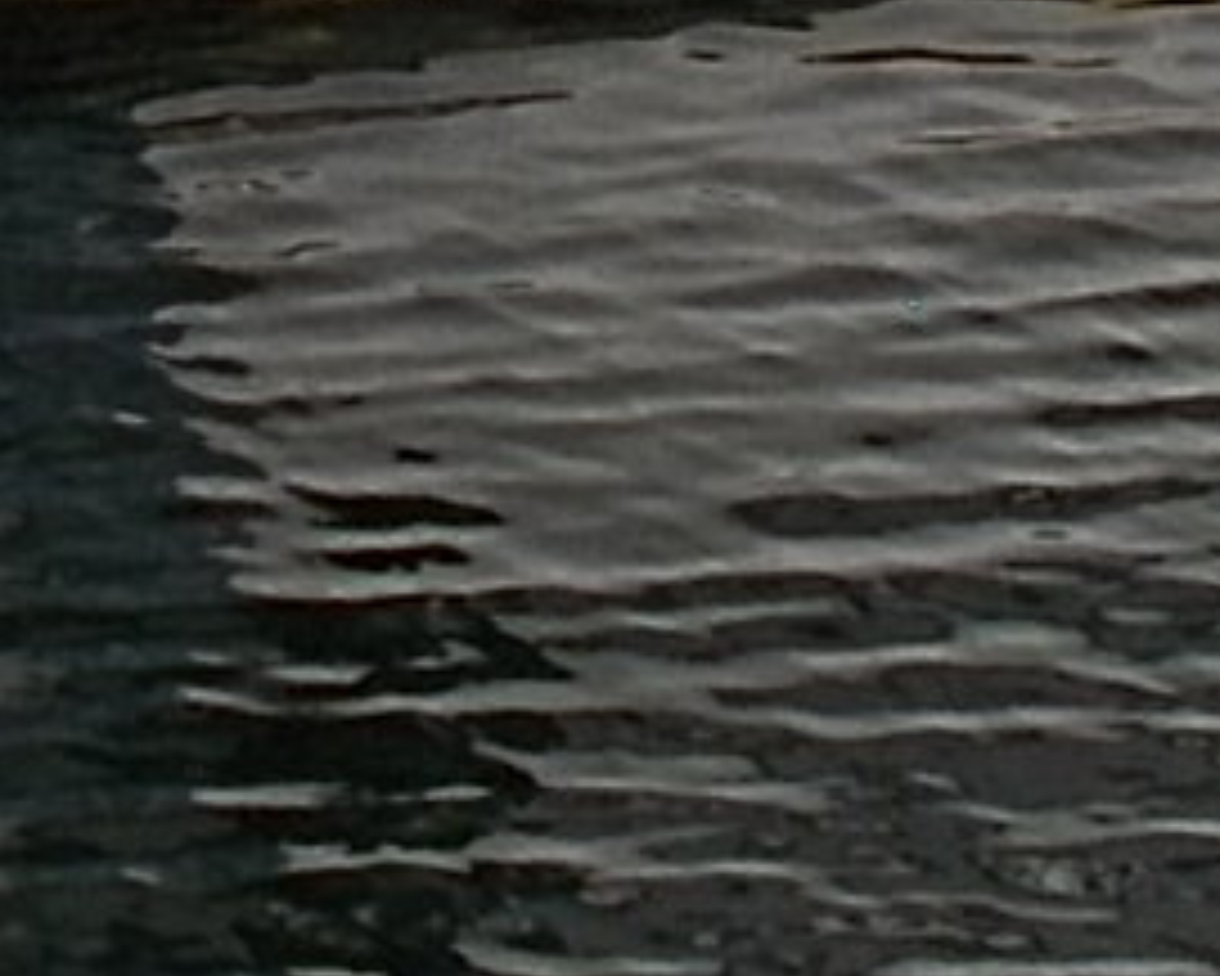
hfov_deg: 6.1
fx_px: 11522
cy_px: -1628
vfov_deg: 4.7
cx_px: 639
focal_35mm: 319
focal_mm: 6.9
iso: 80
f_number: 9.8
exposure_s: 1/250
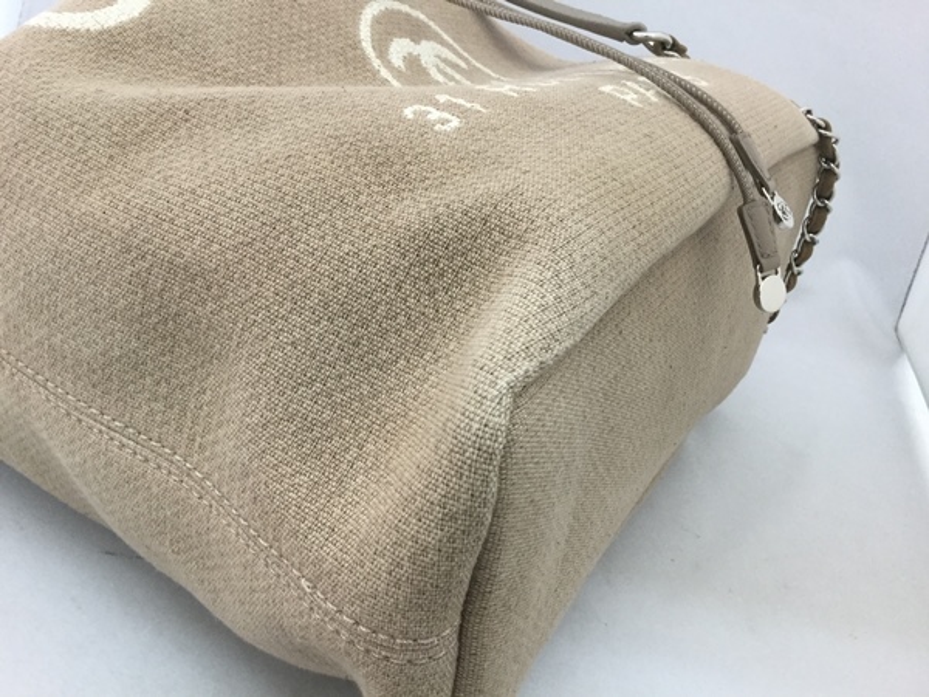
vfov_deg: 45.4
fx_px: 832
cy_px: 348
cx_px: 464
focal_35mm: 31
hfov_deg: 58.4
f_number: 2.4
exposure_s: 1/33
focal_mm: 3.3
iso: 50
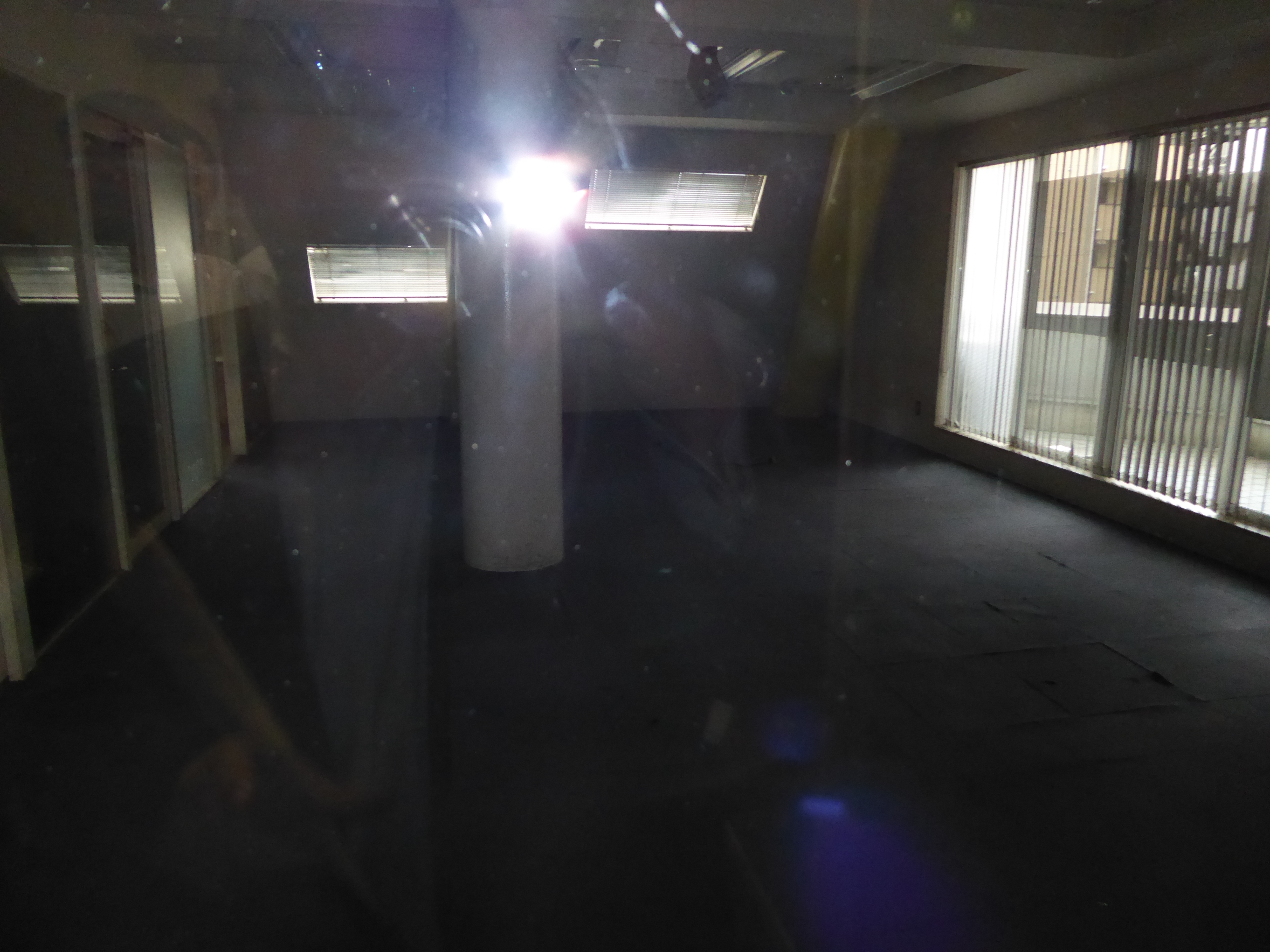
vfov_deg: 54.9
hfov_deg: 69.4
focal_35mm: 25
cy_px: 476
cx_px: 635
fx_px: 917
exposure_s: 1/50
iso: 800
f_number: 3.3
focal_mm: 4.3
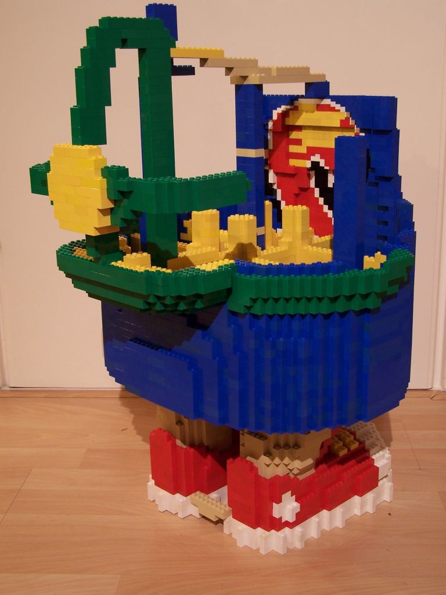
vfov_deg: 43.9
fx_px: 739
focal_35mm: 43
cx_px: 223
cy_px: 298
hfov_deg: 33.6
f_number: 2.9
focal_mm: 7.1
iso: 80
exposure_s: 1/2
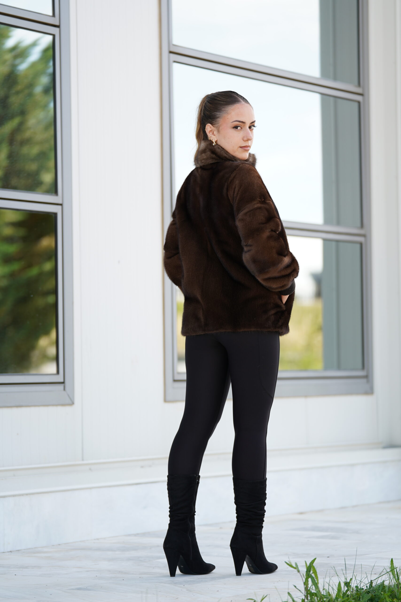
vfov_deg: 16.9
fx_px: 2021
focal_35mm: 121
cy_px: 301
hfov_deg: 11.3
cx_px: 200
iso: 100
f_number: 2.8
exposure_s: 1/250
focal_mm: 121
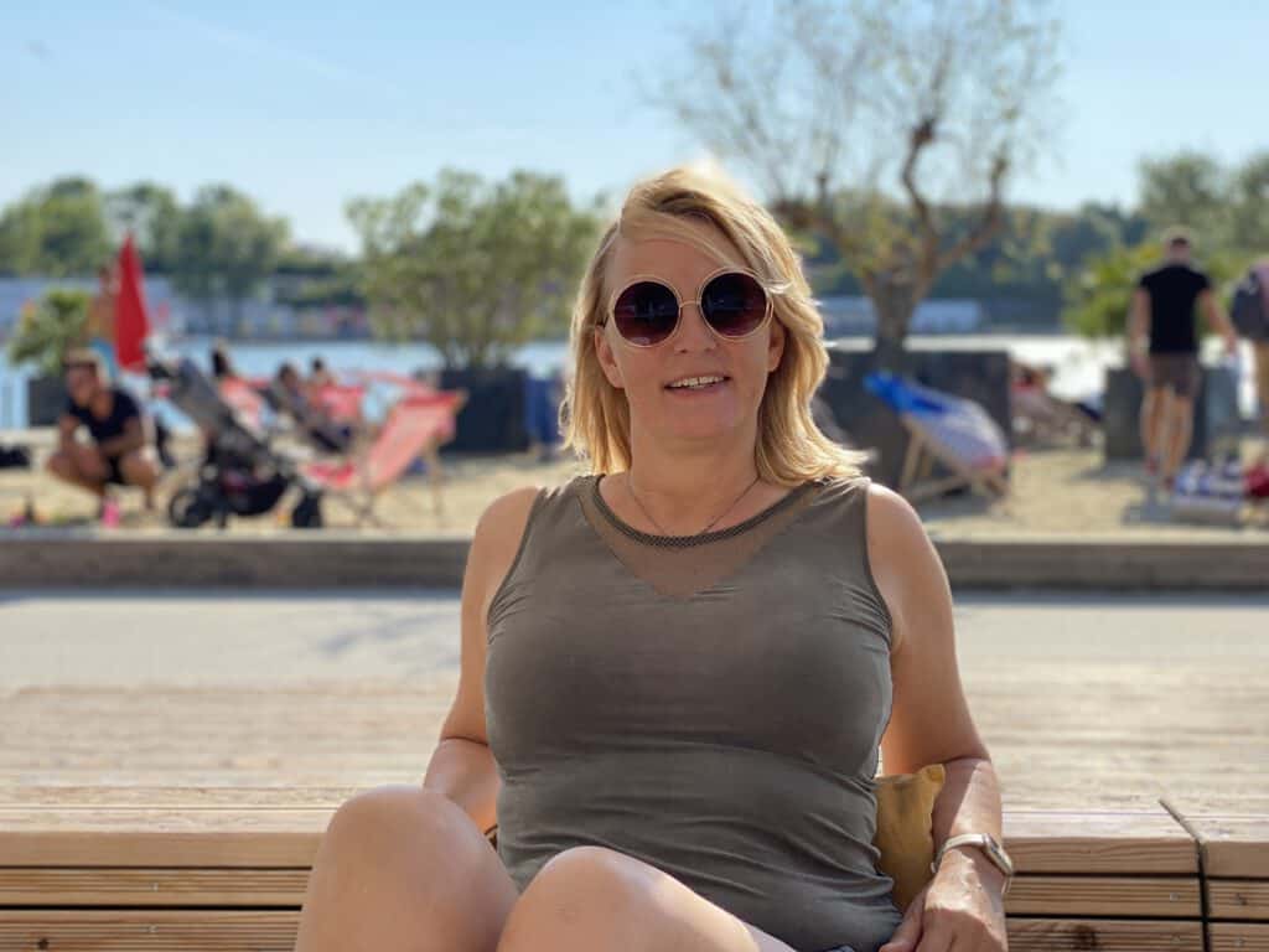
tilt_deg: -4.7
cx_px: 634
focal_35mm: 52
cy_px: 476
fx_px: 1906
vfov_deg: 28.0
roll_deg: +0.1
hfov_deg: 36.8
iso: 20
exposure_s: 1/799
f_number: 2
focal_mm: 6
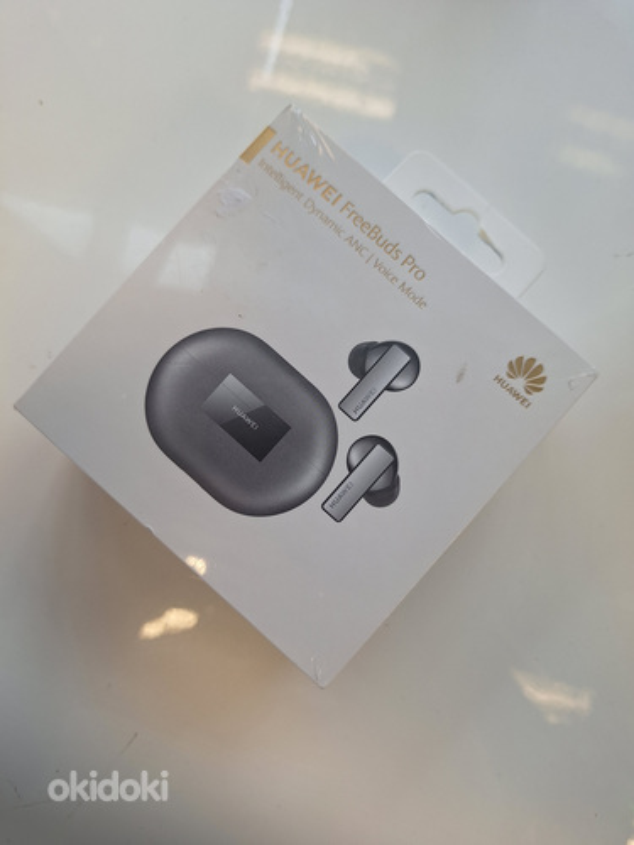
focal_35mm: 23
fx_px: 562
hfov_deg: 58.9
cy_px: 422
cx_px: 317
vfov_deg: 73.9
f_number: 1.8
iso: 64
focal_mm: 5.54
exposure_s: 1/60
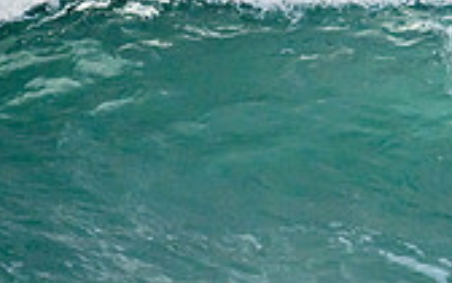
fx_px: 47697
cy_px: 168
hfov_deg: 0.5
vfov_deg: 0.3
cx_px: 900
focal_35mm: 3872
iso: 720
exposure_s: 1/2500
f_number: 6.3
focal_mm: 800
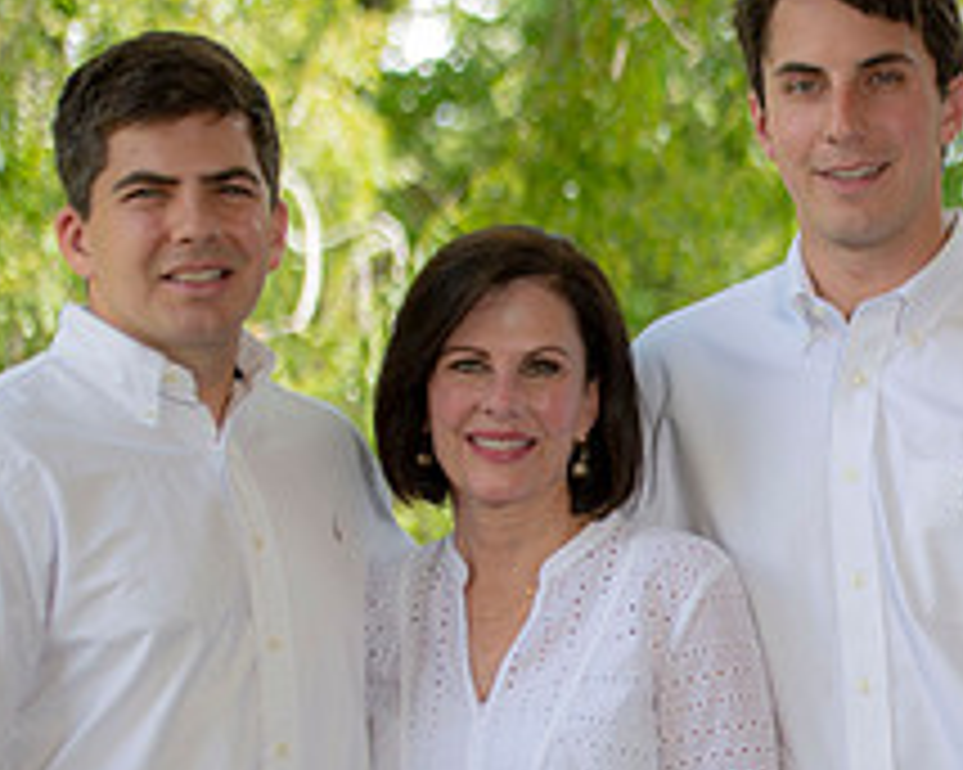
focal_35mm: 178
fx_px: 5071
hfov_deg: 10.8
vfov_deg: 8.6
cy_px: 675
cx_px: 914
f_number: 3.2
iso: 100
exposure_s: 1/200
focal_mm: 70
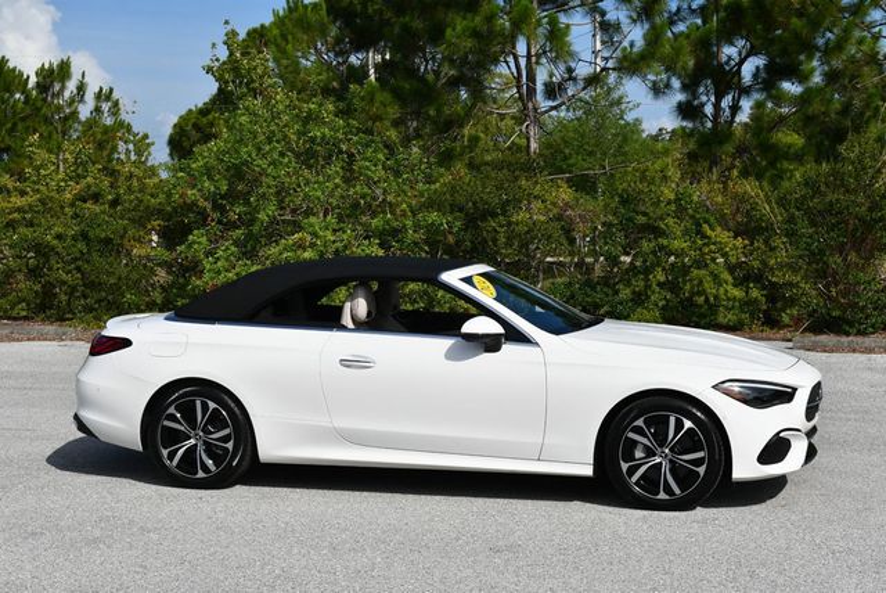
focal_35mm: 60
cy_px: 296
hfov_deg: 33.4
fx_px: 1478
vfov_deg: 22.7
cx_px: 443
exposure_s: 1/320
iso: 100
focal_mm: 30
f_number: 9
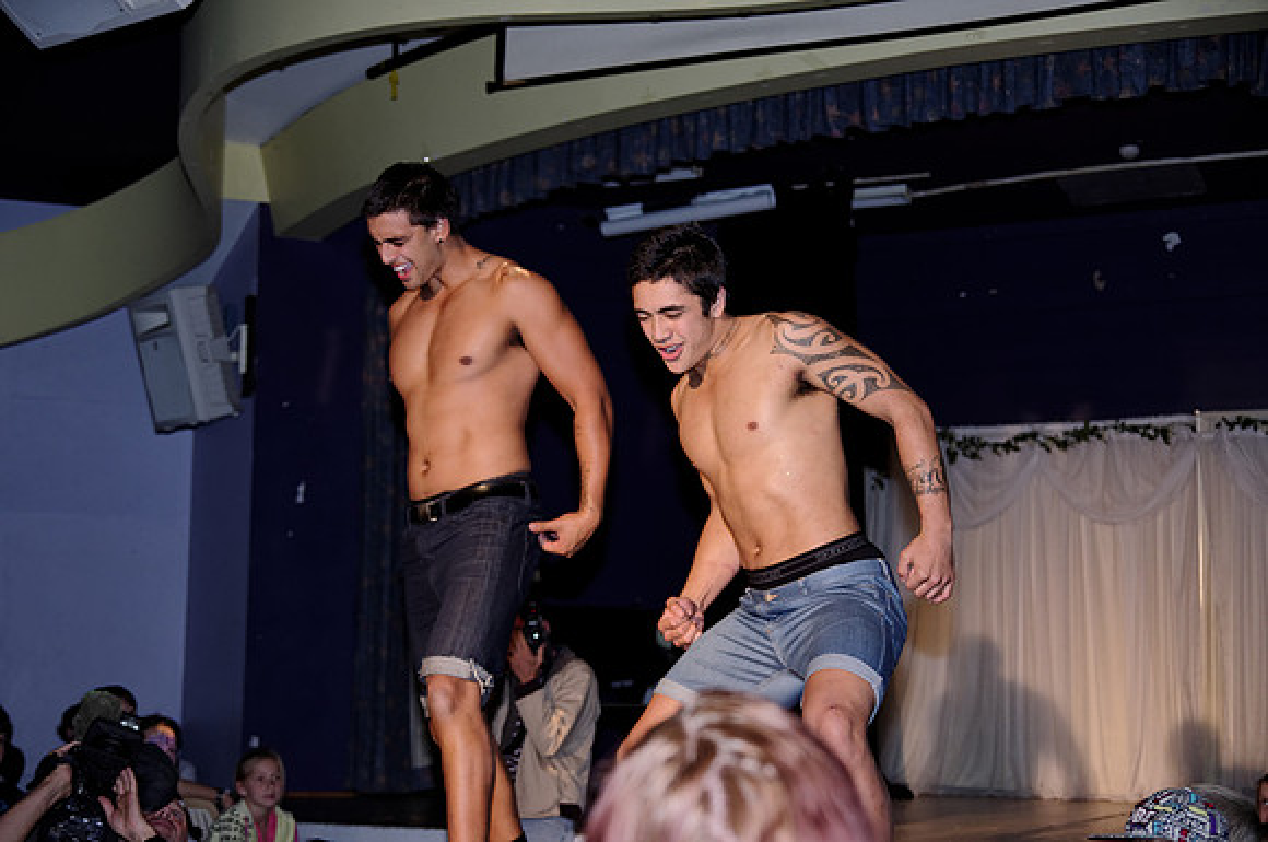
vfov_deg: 23.7
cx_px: 634
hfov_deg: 35.1
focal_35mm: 57
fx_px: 2005
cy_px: 421
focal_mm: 38.13
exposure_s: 1/180
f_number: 2.8
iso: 320
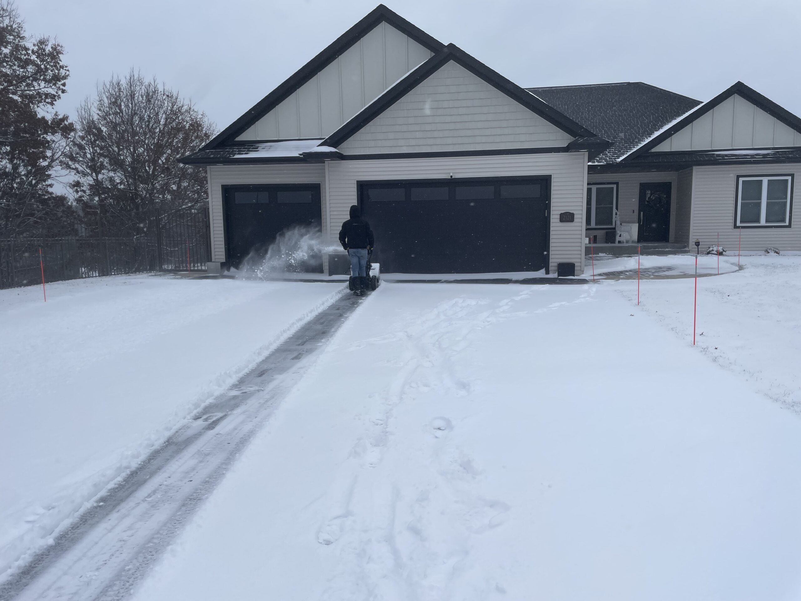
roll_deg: +1.7
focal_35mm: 26
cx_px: 400
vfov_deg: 53.1
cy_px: 300
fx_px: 602
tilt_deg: -9.4
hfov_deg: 67.3
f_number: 1.6
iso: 32
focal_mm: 4.2
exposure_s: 1/2092
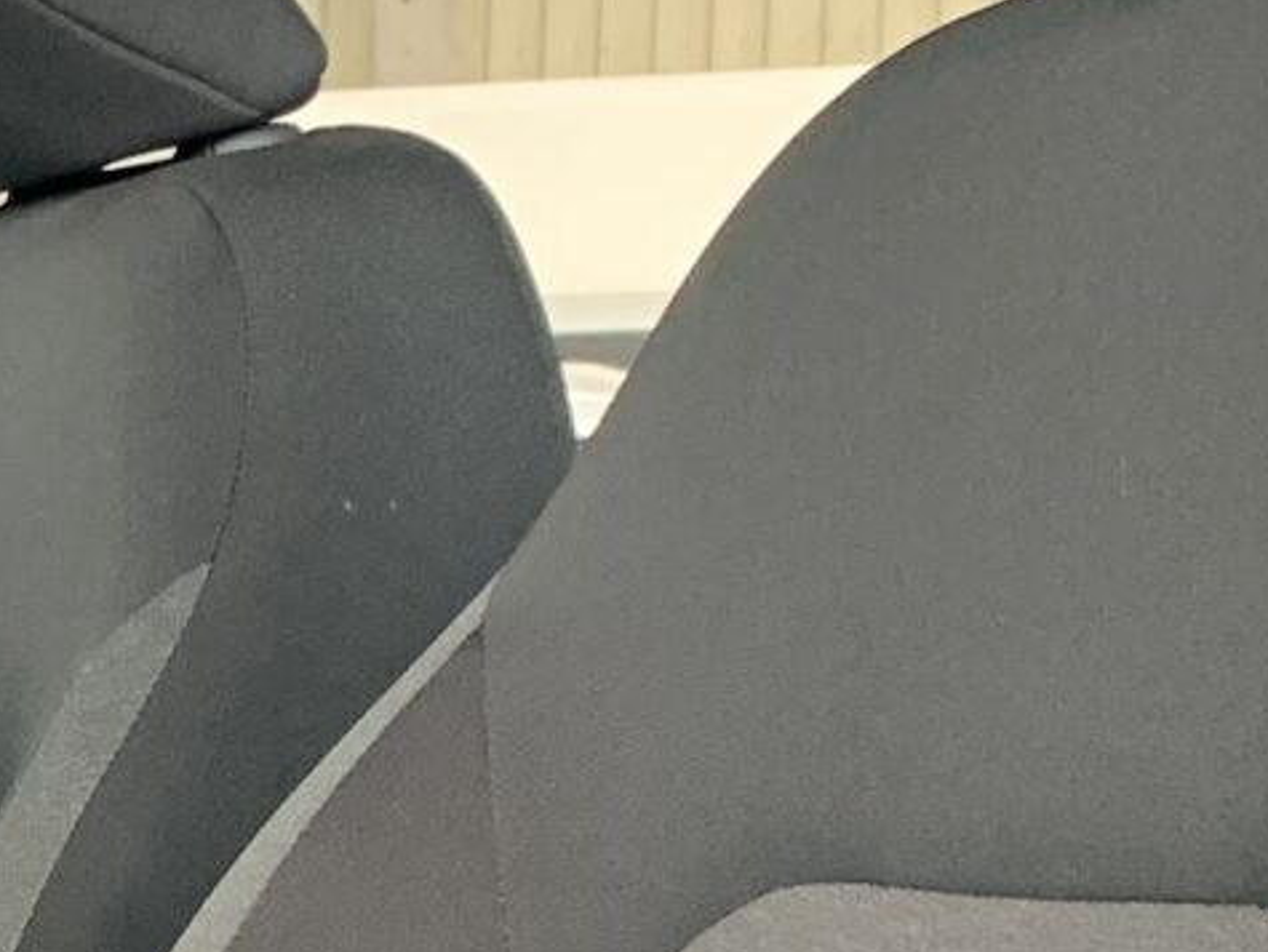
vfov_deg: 10.3
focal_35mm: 140
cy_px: 1352
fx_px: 5132
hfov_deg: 12.9
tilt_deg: -6.9
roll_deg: -1.5
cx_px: -918
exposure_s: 1/60
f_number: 1.8
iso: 100
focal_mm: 4.25
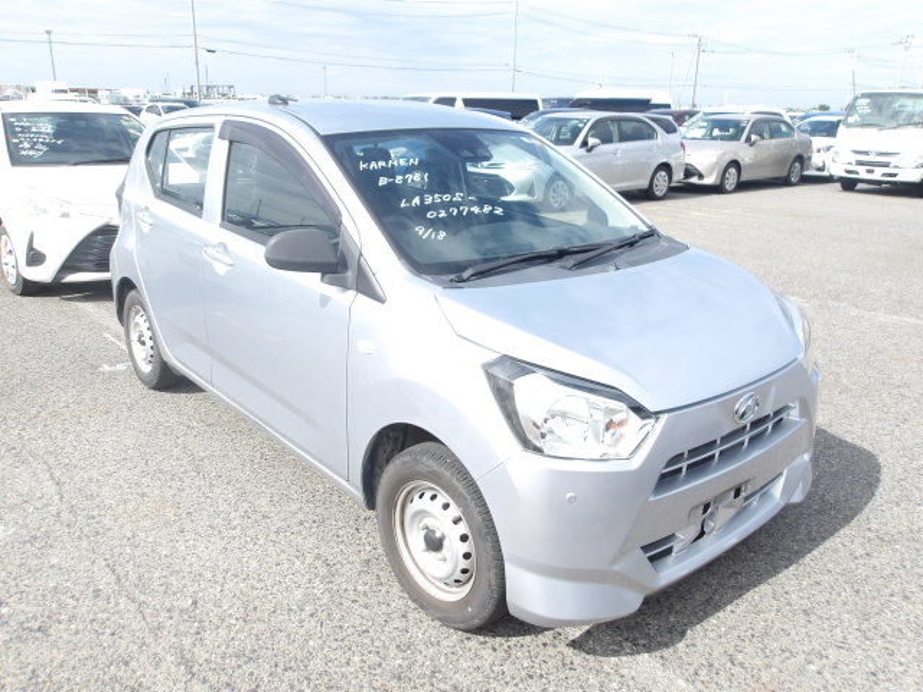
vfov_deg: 51.4
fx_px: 720
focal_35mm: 27
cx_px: 462
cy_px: 346
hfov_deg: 65.3
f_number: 10.4
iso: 100
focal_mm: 4.9
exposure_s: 1/60
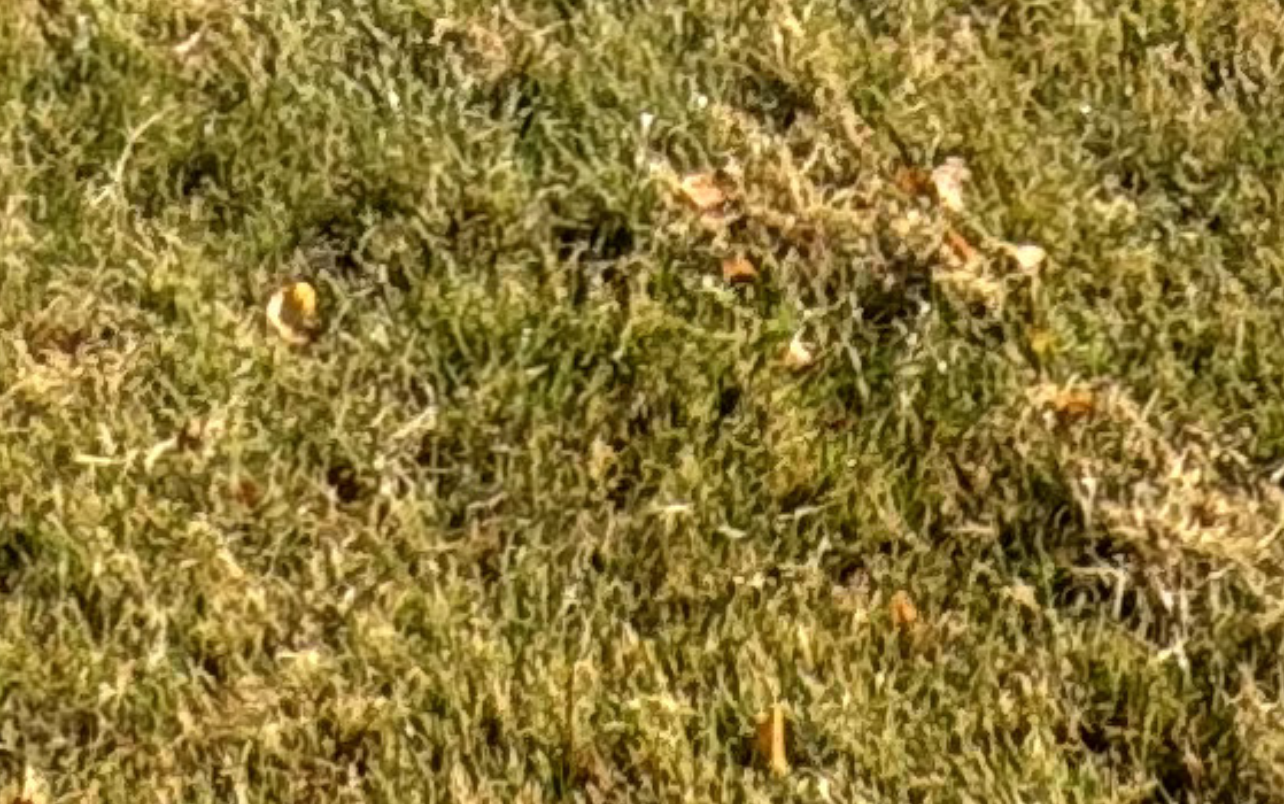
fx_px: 3746
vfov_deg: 7.4
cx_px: 815
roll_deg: +0.9
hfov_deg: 19.4
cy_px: -2667
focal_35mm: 107
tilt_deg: +4.1
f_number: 2.2
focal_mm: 2.22
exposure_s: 1/268
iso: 40
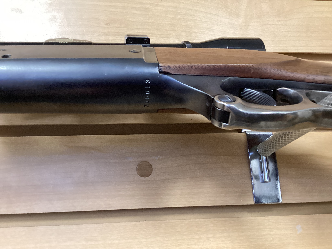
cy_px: 124
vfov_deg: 45.4
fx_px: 297
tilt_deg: +22.0
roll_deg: +2.5
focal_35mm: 31
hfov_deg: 58.4
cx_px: 166
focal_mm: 3.3
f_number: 2.4
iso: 250
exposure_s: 1/40
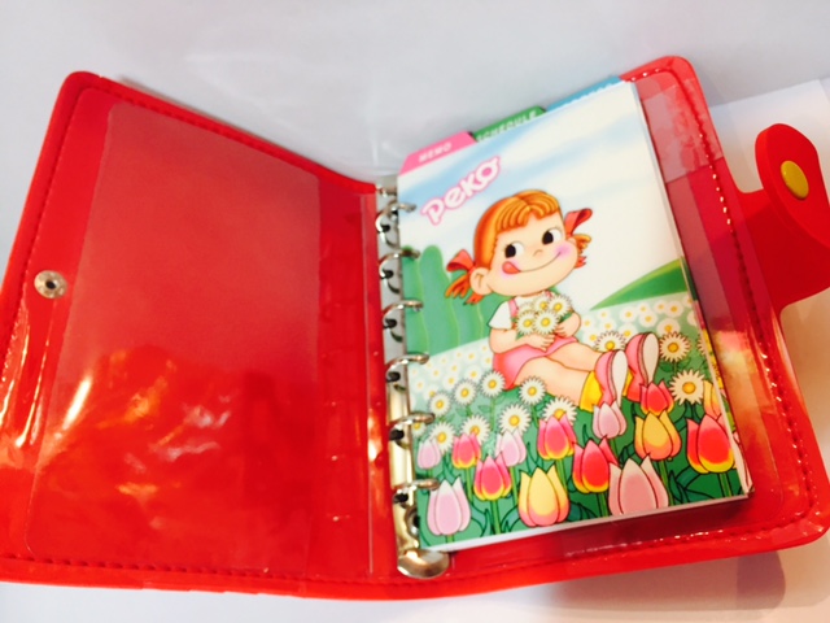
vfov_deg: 48.2
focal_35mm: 29
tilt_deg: -54.4
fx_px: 695
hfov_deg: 61.7
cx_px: 415
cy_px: 312
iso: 80
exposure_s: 1/33
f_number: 2.2
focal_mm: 4.15
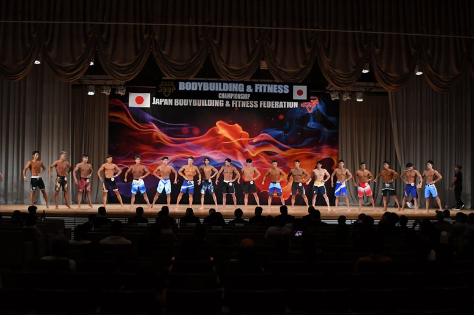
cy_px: 158
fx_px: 553
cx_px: 237
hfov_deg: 46.4
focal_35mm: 42
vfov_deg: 31.9
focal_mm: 28
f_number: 5.6
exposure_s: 1/400
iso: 3200
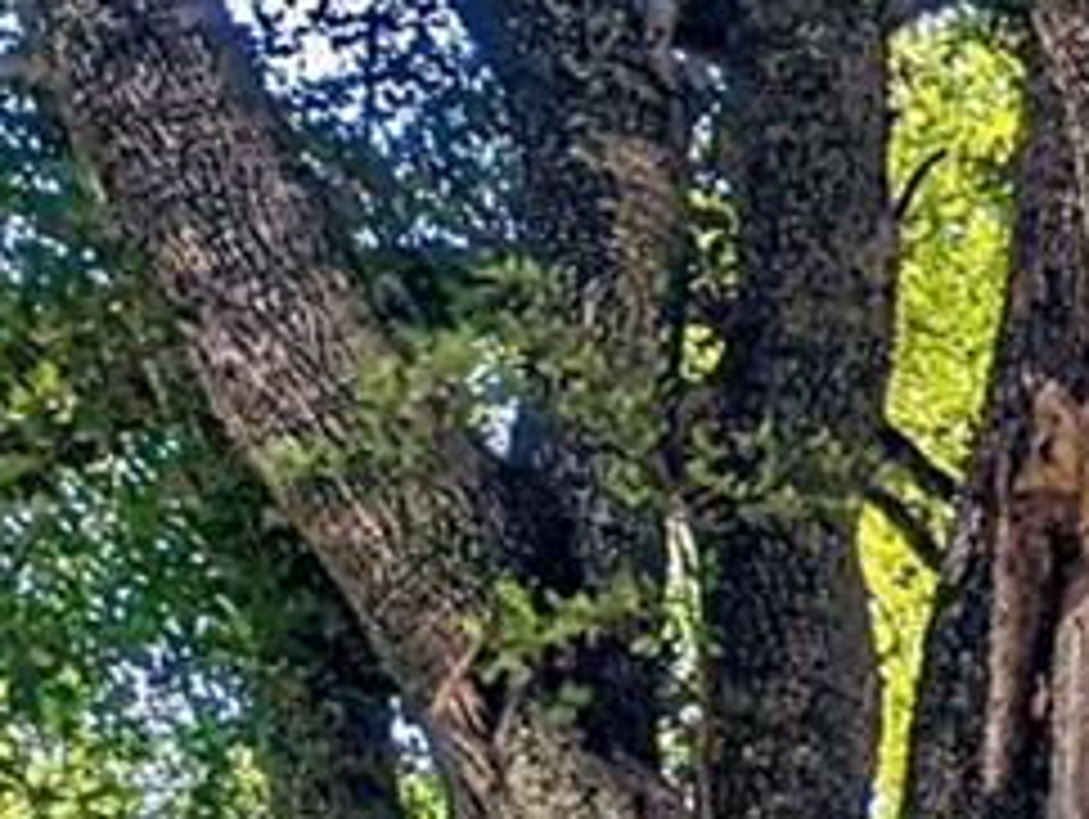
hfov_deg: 10.5
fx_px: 4976
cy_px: 2610
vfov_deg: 7.9
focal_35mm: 158
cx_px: 2722
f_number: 1.85
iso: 43
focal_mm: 6.81
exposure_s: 1/2262
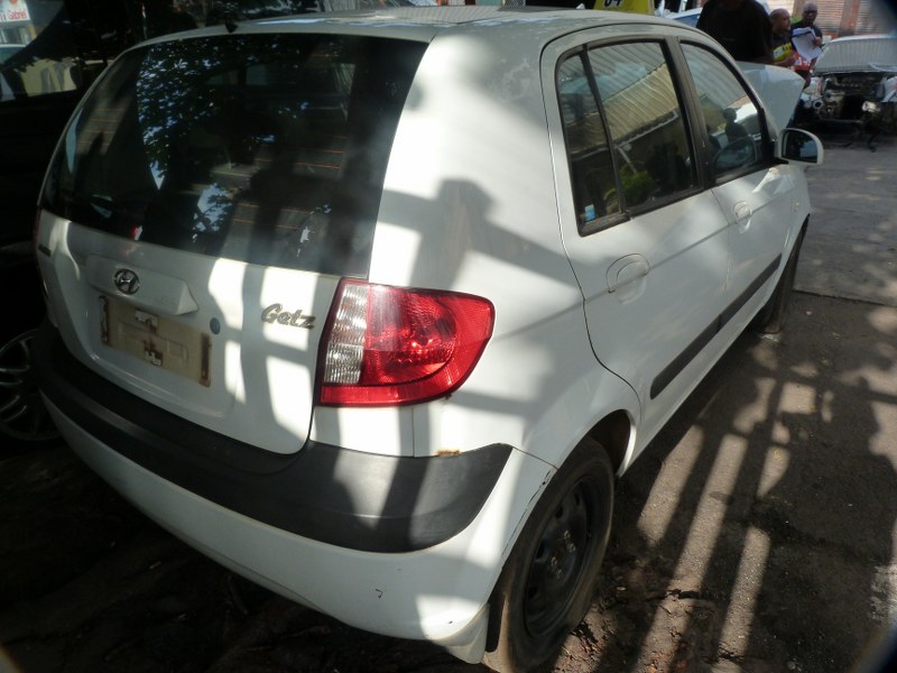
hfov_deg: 69.4
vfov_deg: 54.9
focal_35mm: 25
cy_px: 336
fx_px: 648
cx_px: 448
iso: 125
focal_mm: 4.5
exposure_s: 1/200
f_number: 4.5
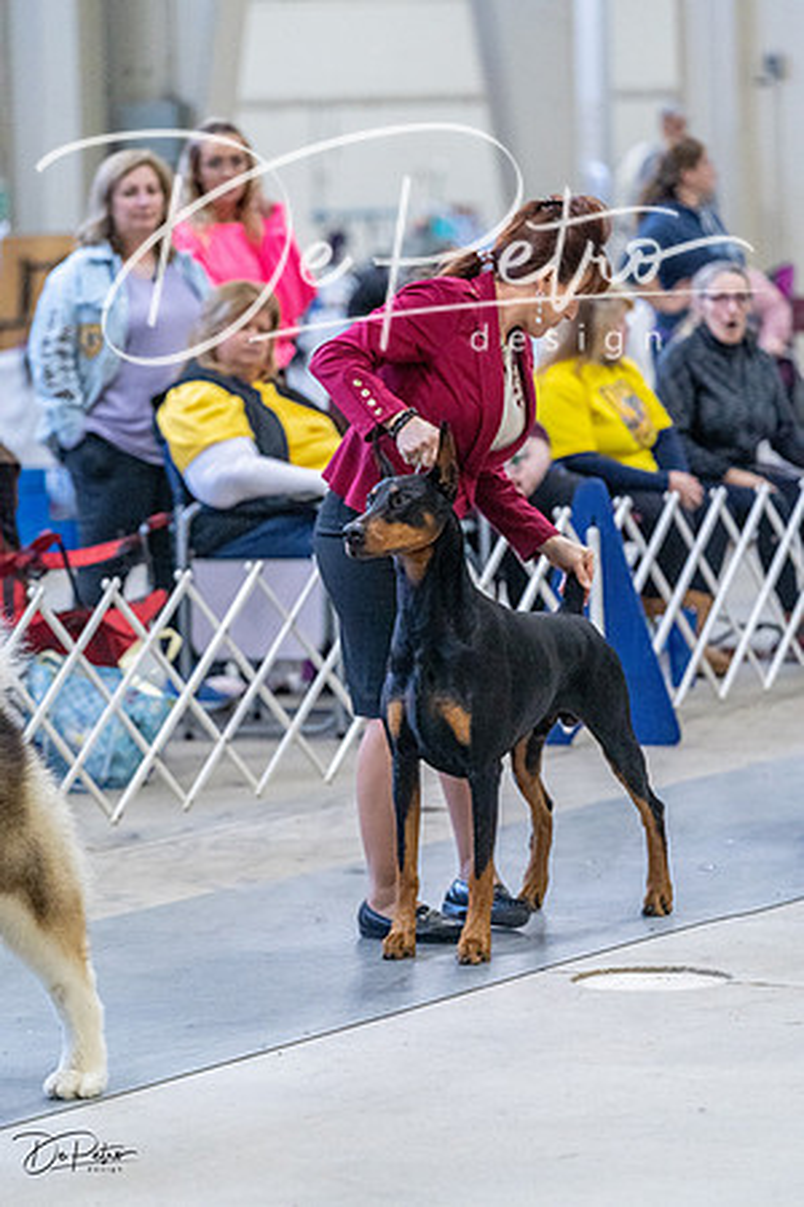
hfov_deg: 7.9
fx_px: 5829
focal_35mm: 174
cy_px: 604
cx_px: 402
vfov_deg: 11.8
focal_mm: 174
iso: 6400
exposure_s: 1/320
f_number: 4
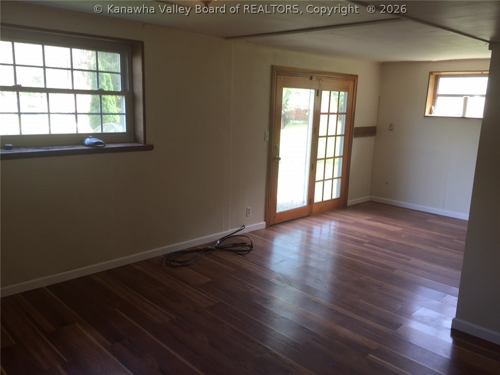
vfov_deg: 48.2
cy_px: 188
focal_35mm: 29
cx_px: 250
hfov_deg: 61.7
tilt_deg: -10.9
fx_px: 419
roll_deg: -2.4
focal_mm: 4.15
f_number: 2.2
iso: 40
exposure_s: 1/60
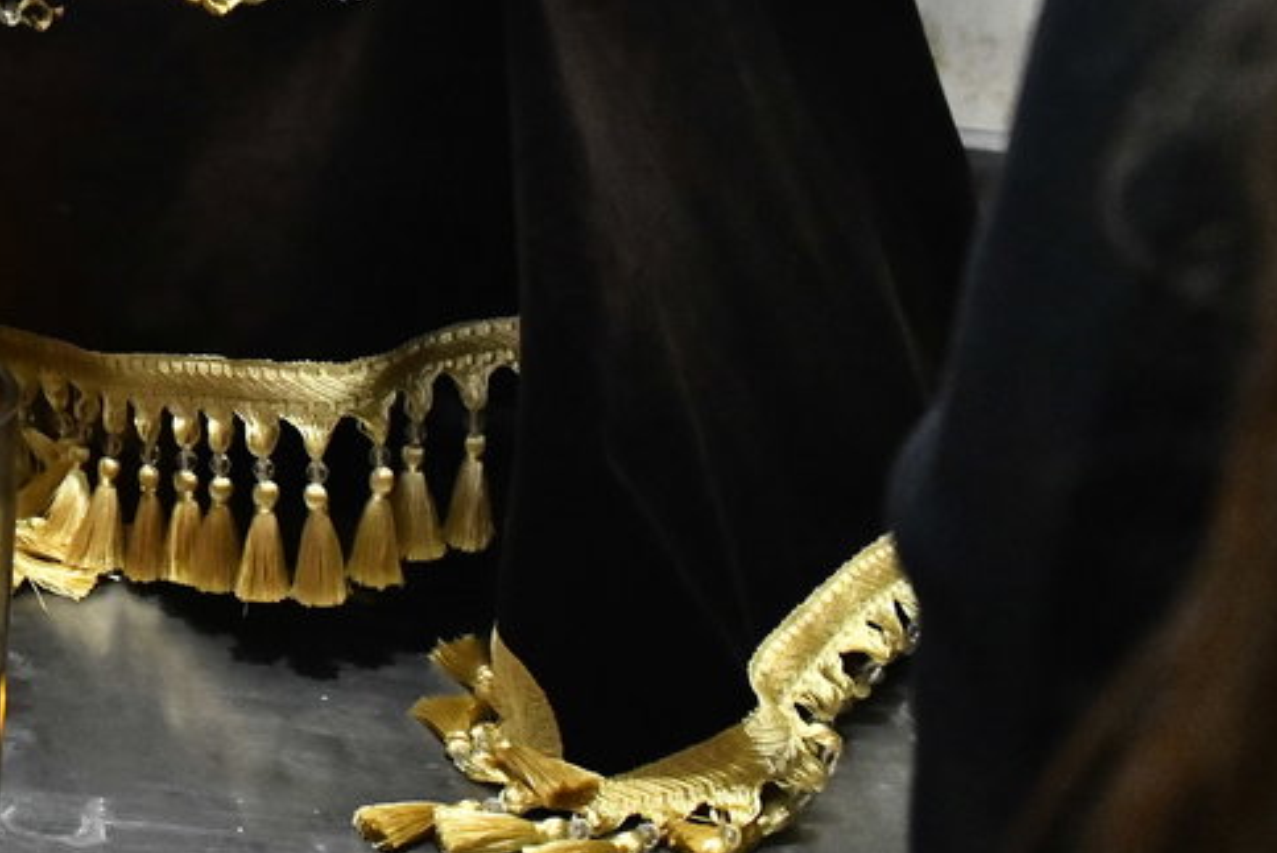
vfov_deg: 16.4
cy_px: -88
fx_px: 2874
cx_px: -396
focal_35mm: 81
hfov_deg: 22.4
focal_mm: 28
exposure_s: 1/80
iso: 4000
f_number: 5
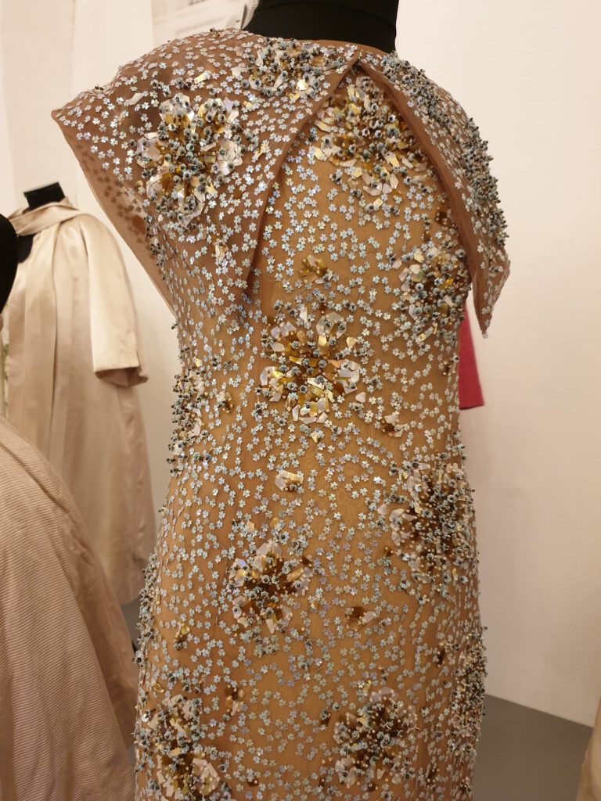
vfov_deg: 67.3
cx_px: 300
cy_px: 400
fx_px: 602
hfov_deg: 53.1
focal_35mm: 26
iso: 250
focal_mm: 4.3
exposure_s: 1/50
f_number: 1.5
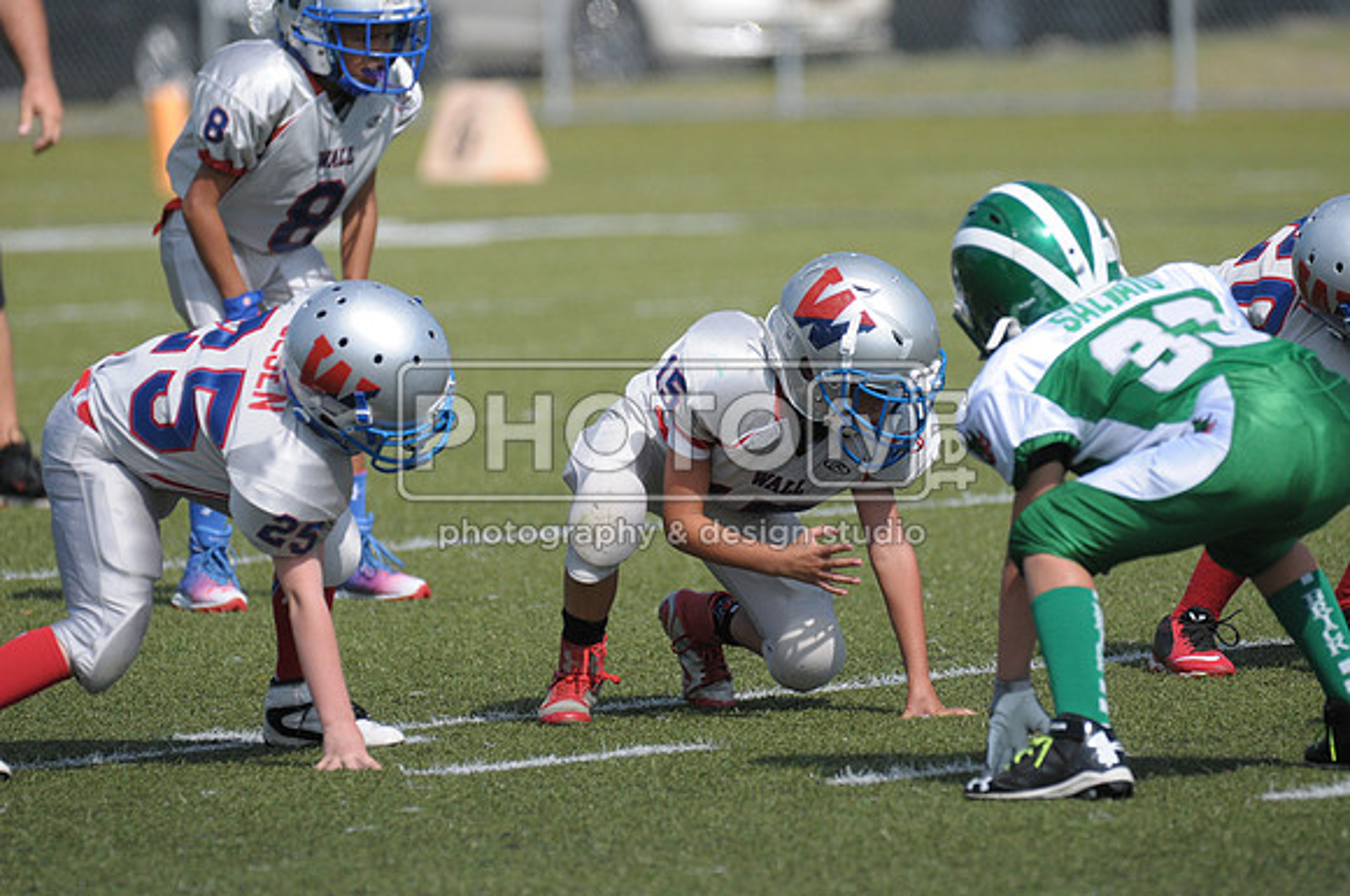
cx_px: 675
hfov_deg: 4.7
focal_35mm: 435
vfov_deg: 3.2
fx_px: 16290
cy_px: 448
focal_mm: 290
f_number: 4
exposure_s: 1/5000
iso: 640
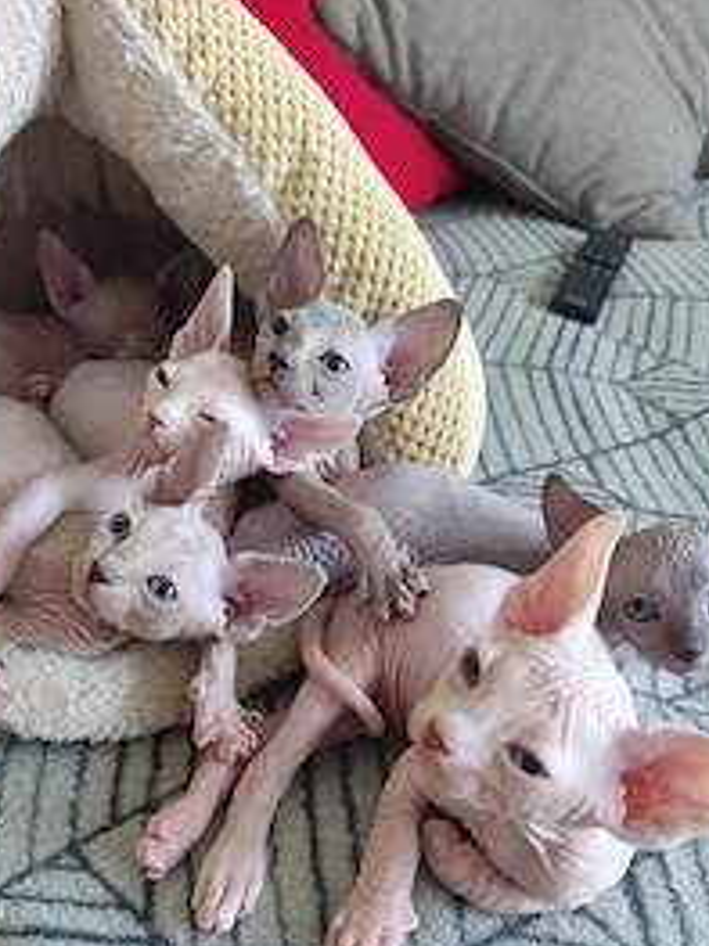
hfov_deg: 40.6
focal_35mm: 35
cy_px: 593
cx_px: 317
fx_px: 957
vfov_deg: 52.1
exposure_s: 1/25
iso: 1250
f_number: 1.65
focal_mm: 6.19
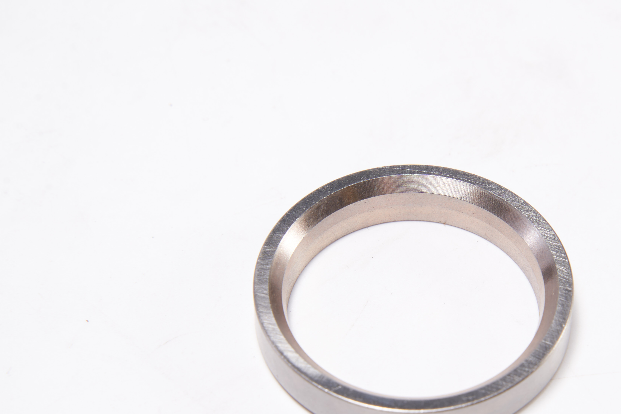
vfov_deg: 10.1
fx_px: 2329
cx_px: 437
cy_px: 301
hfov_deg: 15.1
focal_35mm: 135
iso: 100
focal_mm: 75
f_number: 14
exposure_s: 1/80
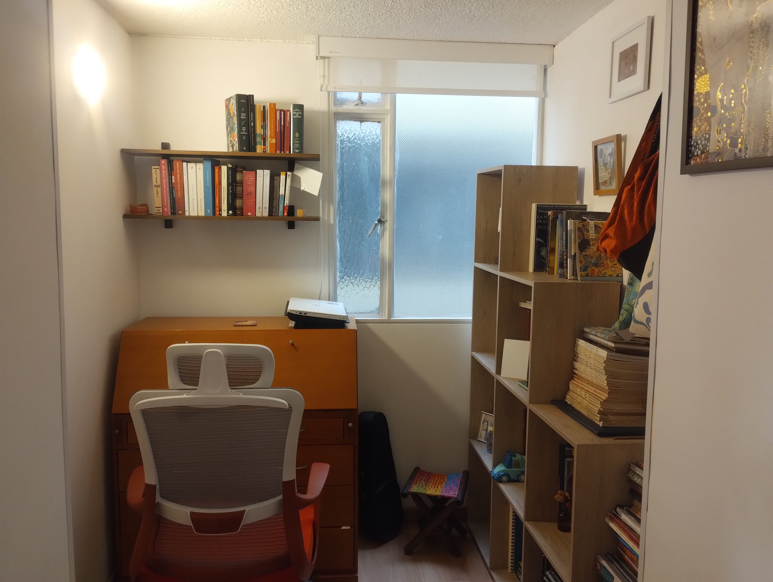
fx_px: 626
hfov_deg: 63.4
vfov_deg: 49.9
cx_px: 386
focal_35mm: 28
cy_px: 291
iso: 519
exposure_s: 1/30
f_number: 1.8
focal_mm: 4.27
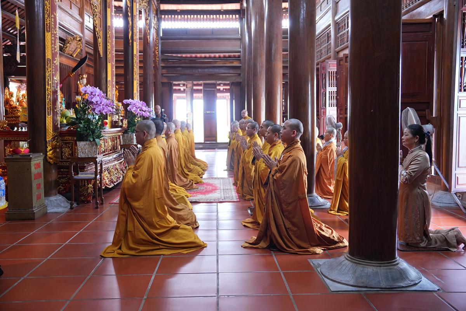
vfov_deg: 36.9
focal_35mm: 36
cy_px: 156
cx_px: 233
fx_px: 466
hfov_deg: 53.1
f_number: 2.8
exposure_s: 1/50
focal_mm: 36
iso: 640
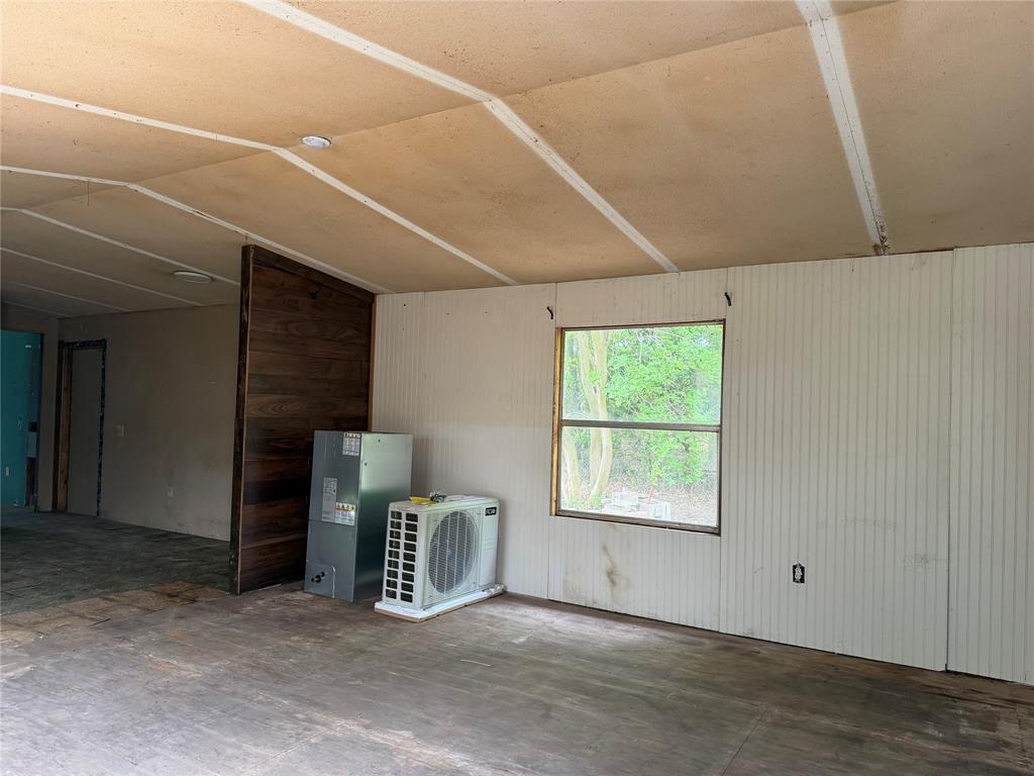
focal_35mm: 24
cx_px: 517
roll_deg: -1.1
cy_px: 388
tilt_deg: +0.9
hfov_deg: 71.6
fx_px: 717
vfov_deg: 56.8
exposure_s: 1/121
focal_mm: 6.76
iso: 160
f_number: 1.78
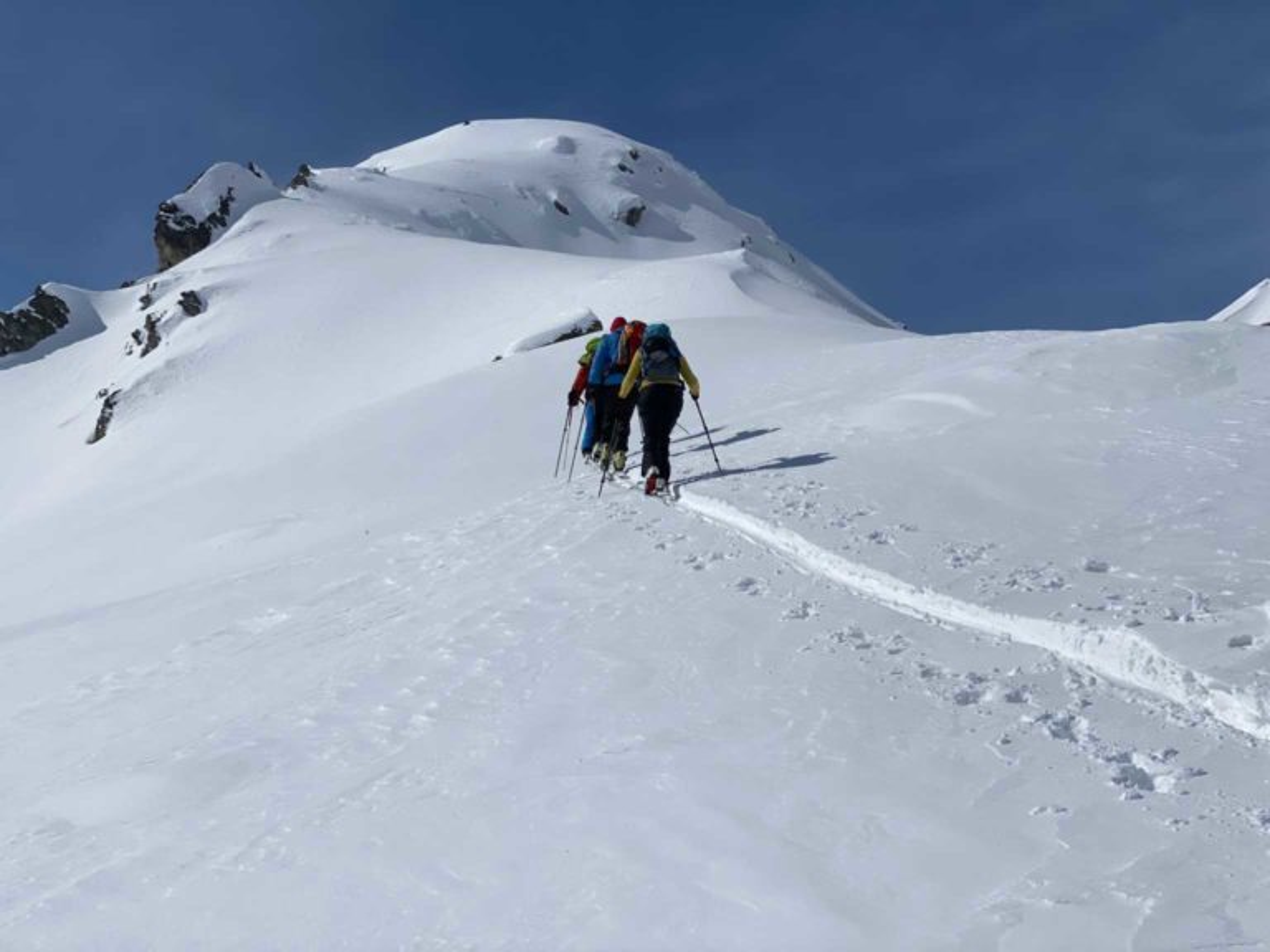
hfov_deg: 36.8
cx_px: 635
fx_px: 1908
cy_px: 476
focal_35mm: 52
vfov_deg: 28.0
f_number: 2
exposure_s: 1/11905
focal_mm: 6
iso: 25
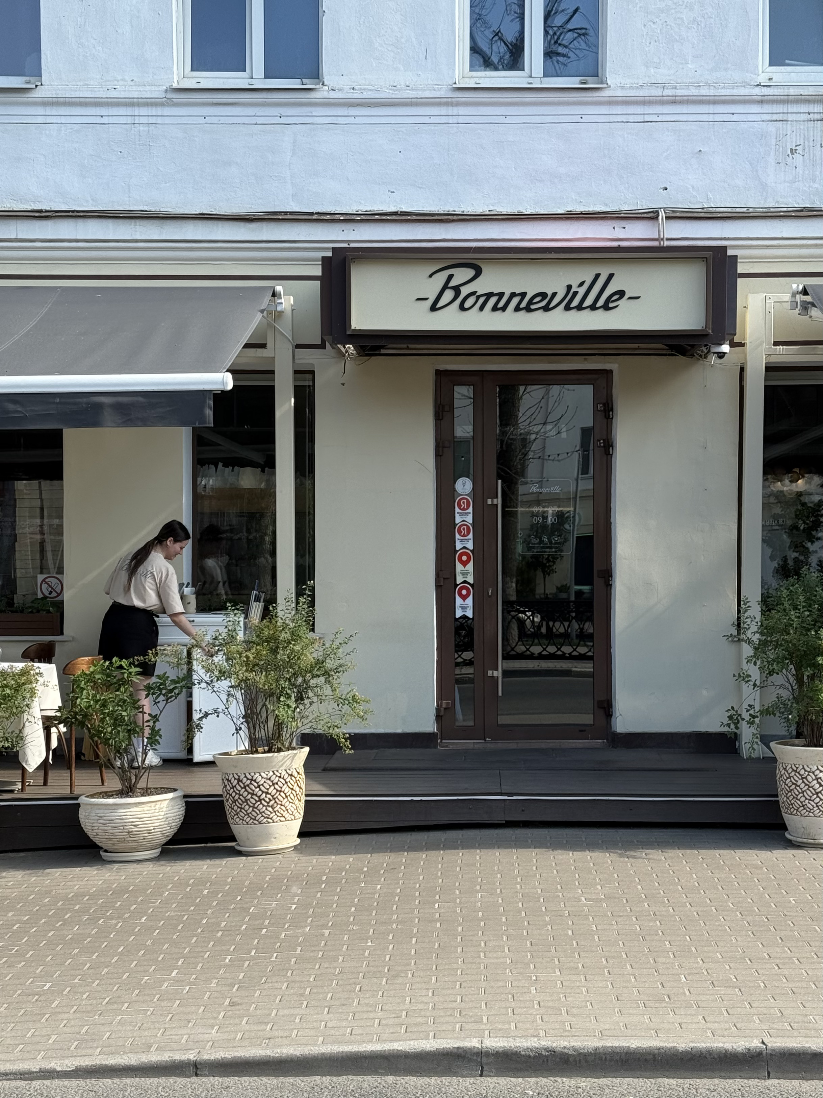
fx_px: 1522
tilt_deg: -0.5
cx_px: 412
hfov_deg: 30.3
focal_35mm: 48
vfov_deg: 39.7
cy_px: 549
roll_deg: -0.1
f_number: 1.78
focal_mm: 6.76
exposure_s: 1/1980
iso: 80
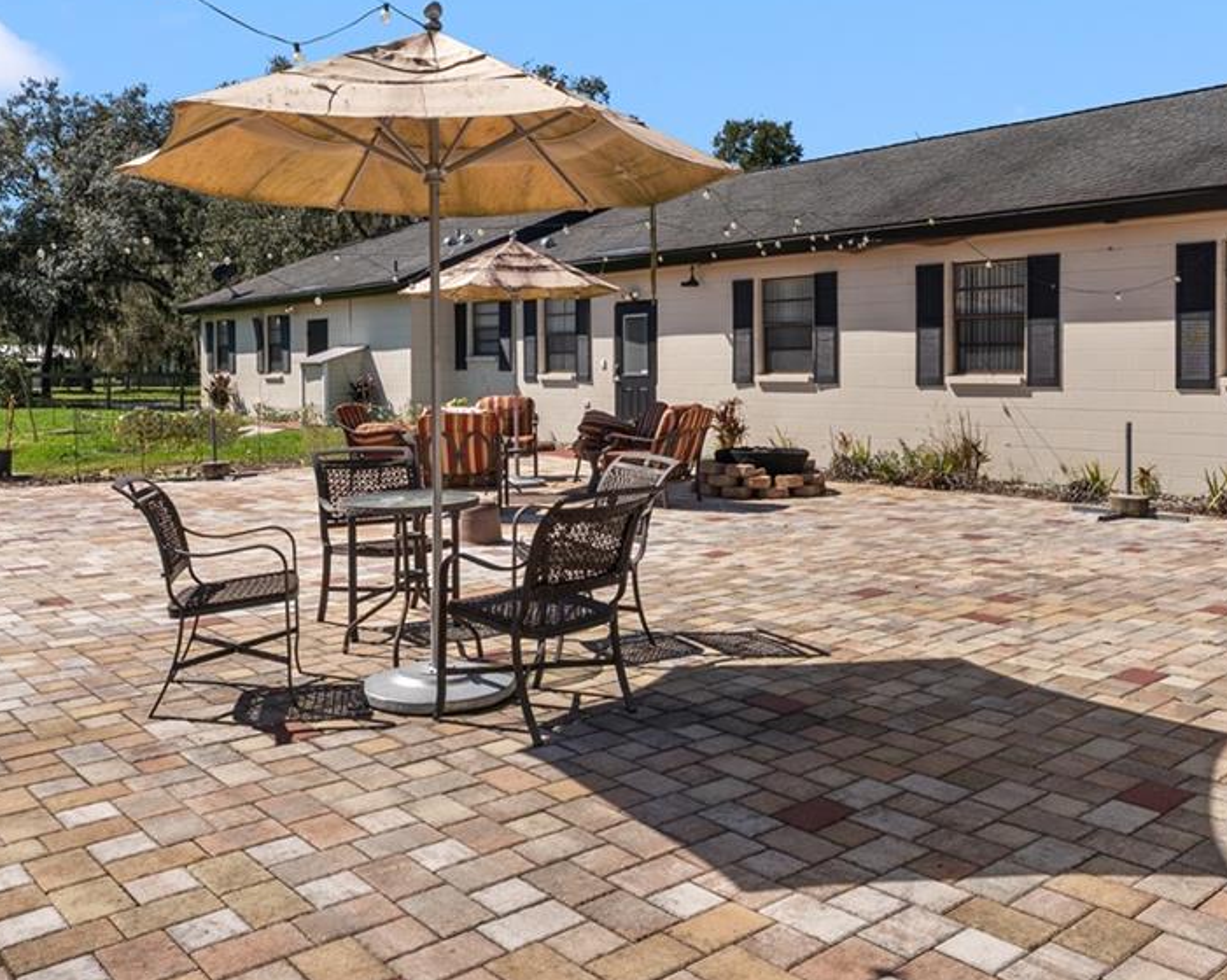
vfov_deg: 48.3
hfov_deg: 58.7
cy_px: 406
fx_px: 1089
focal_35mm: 30
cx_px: 663
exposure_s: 1/400
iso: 100
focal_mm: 14
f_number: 10
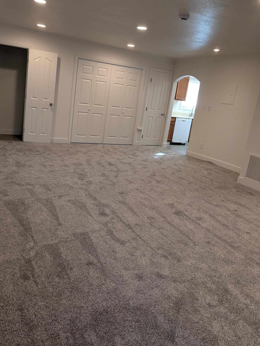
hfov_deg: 49.6
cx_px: 110
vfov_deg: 63.2
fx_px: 280
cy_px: 155
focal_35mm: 28
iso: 277
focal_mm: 6.9
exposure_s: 1/120
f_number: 1.68
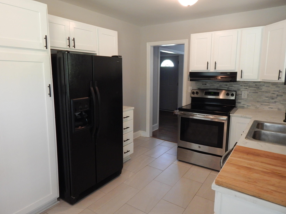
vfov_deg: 58.9
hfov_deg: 73.9
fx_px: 190
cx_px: 142
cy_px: 105
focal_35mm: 23
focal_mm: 4
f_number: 3
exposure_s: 1/30
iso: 360
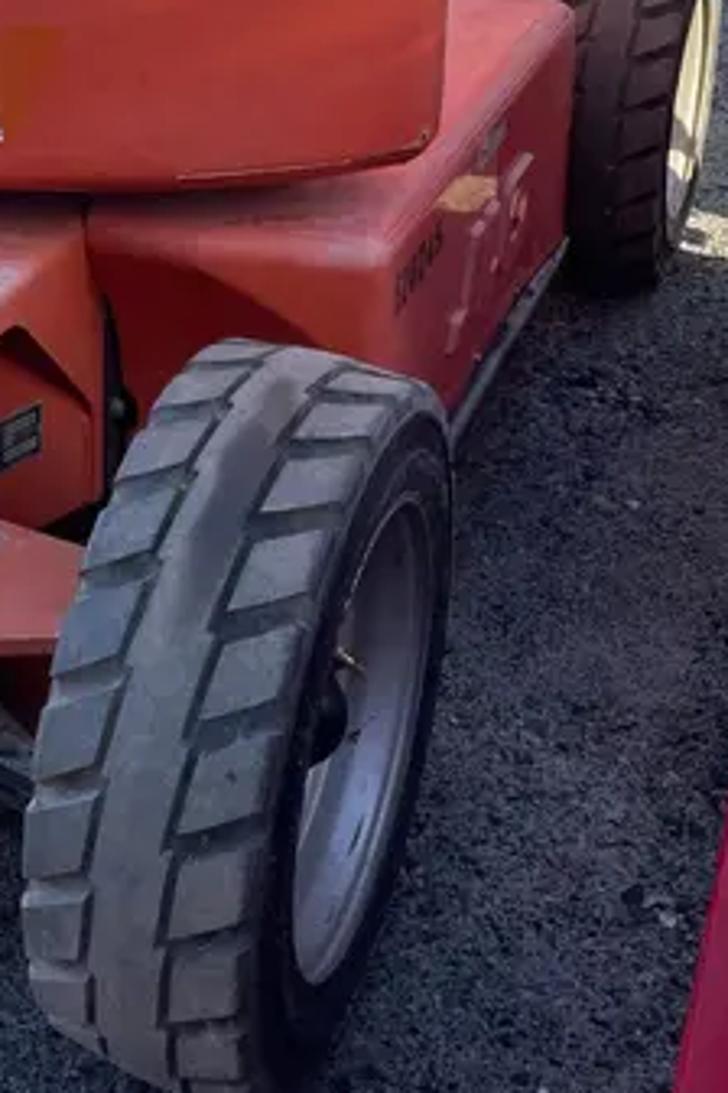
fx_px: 1790
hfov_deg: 22.1
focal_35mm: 59
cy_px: -11
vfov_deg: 31.3
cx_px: 0
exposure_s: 1/1667
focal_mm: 4.2
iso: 50
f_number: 1.6
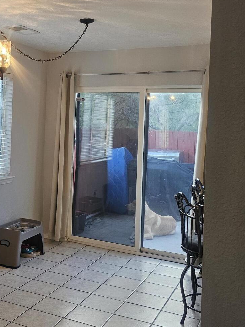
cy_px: 137
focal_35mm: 47
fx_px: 444
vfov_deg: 40.3
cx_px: 16
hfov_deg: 29.4
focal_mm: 6.3
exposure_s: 1/120
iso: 160
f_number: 1.7
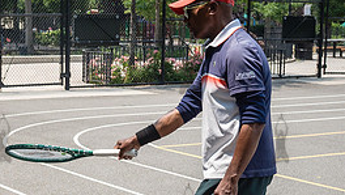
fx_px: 833
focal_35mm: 91
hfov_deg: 23.2
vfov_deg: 13.3
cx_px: 89
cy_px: 121
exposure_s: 1/1600
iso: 200
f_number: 4.5
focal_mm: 31
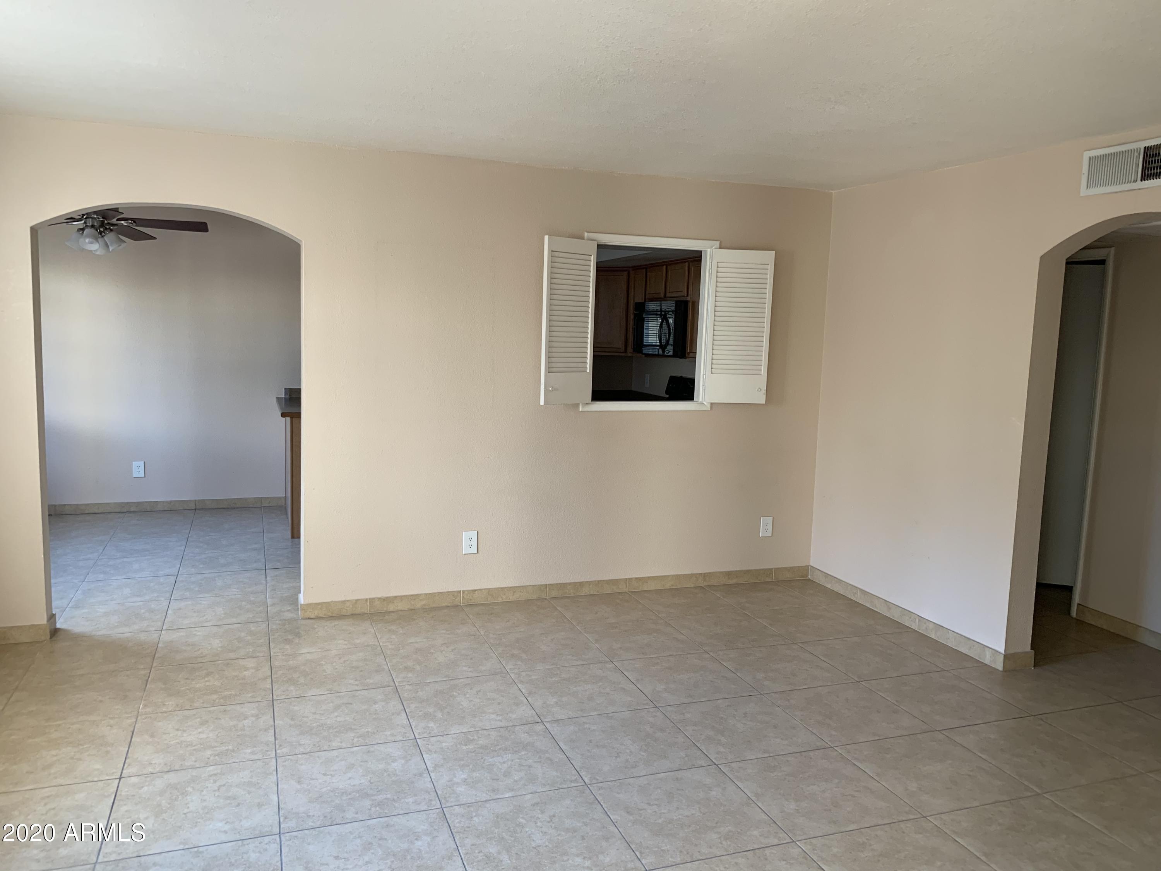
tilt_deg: -5.7
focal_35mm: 26
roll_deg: -1.9
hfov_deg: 67.3
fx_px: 872
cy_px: 436
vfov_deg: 53.1
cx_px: 580
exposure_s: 1/93
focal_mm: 4.25
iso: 100
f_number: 1.8
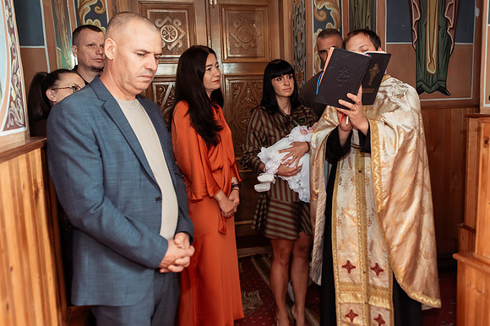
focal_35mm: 33
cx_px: 290
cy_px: 151
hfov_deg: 56.9
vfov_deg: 39.9
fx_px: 449
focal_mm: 24
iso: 4000
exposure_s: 1/125
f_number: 3.5
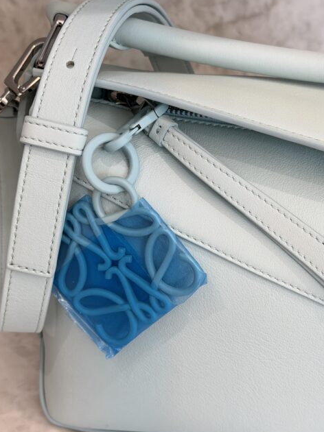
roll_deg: -0.2
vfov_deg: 31.7
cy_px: 201
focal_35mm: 61
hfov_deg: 24.0
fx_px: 762
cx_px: 168
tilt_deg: -27.3
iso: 50
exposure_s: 1/60
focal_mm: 6.76
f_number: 1.78
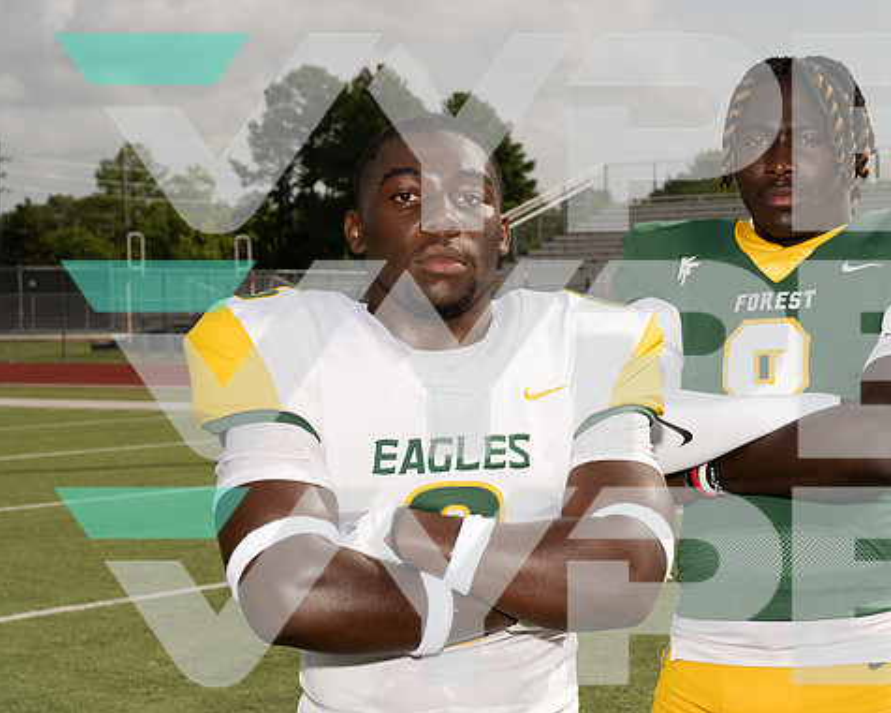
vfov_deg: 19.2
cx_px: 537
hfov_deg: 23.8
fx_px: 2110
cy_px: 360
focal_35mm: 80
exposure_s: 1/250
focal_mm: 70
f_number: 11
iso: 100
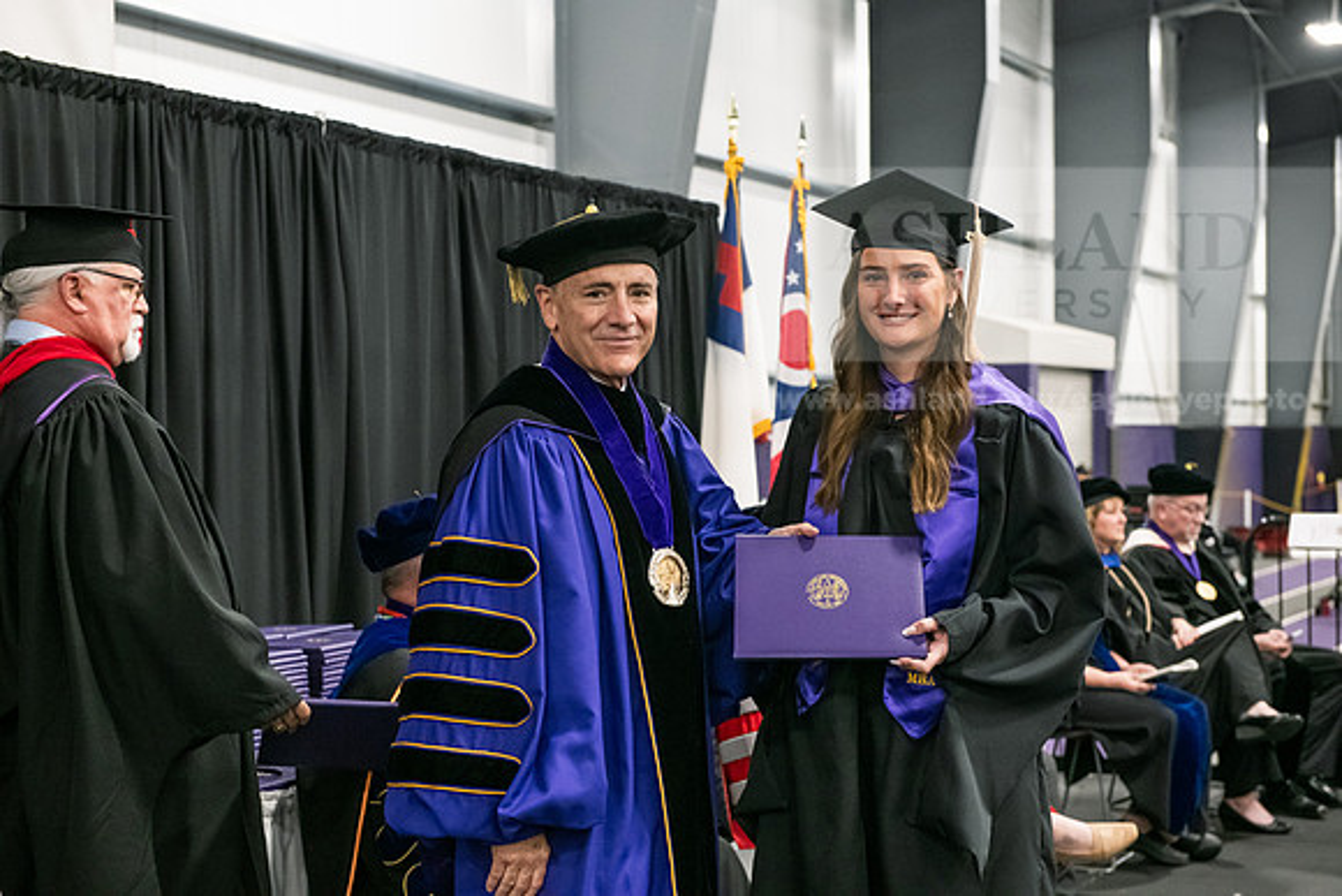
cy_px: 448
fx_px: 2312
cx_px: 671
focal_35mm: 62
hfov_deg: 32.4
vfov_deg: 21.9
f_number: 5
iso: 2000
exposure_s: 1/125
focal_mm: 62
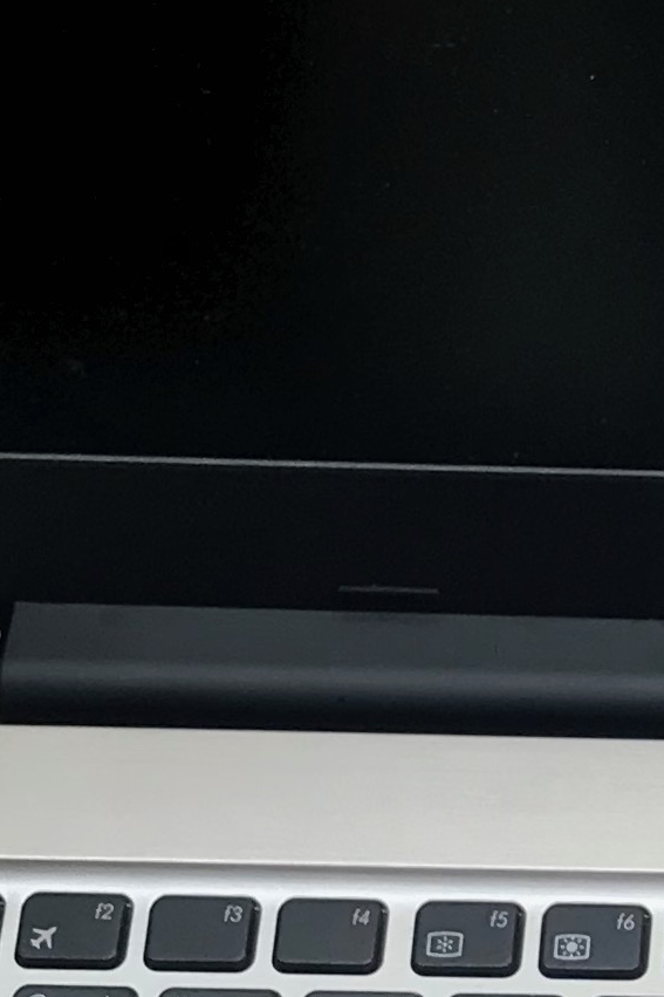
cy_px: 640
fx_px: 3819
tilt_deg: -60.0
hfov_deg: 9.6
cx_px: 1070
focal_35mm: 138
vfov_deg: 14.8
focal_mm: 3.99
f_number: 1.8
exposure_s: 1/60
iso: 25
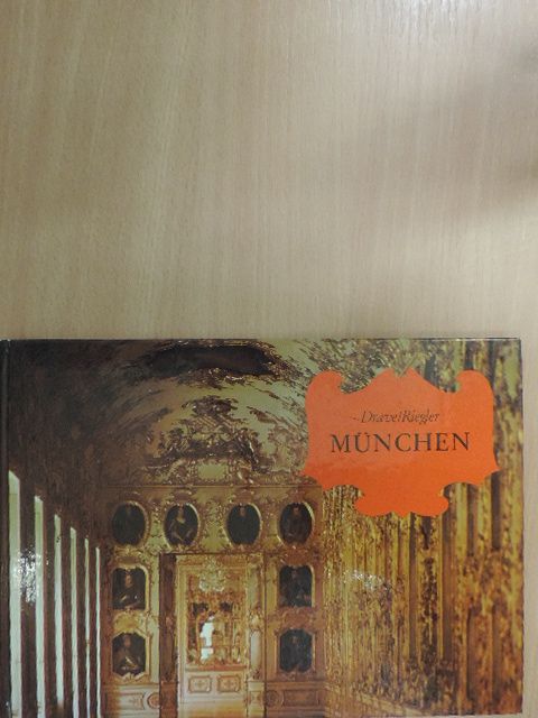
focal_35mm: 28
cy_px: 359
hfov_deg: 49.7
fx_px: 580
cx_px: 269
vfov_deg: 63.4
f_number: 3.1
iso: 1000
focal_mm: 4.9
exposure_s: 1/50
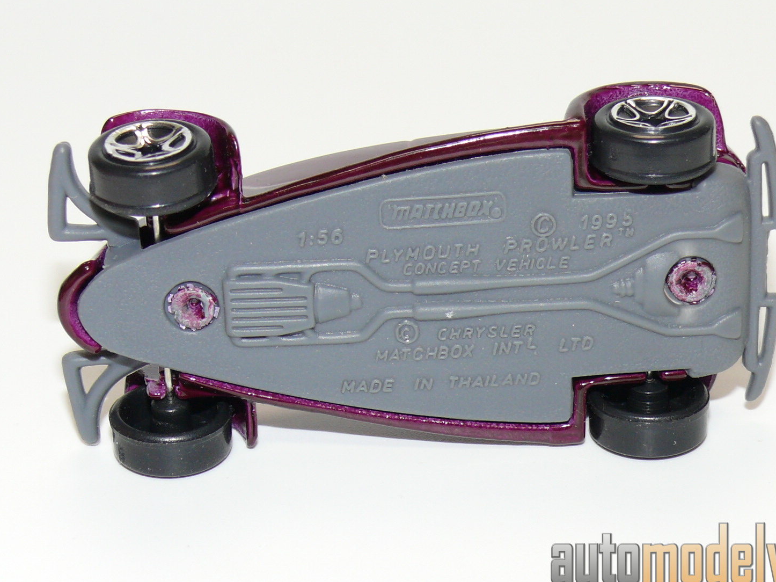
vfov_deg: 13.0
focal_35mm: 114
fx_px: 2555
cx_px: 427
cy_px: 282
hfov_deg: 17.3
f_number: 4
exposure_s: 1/30
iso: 100
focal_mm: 13.6
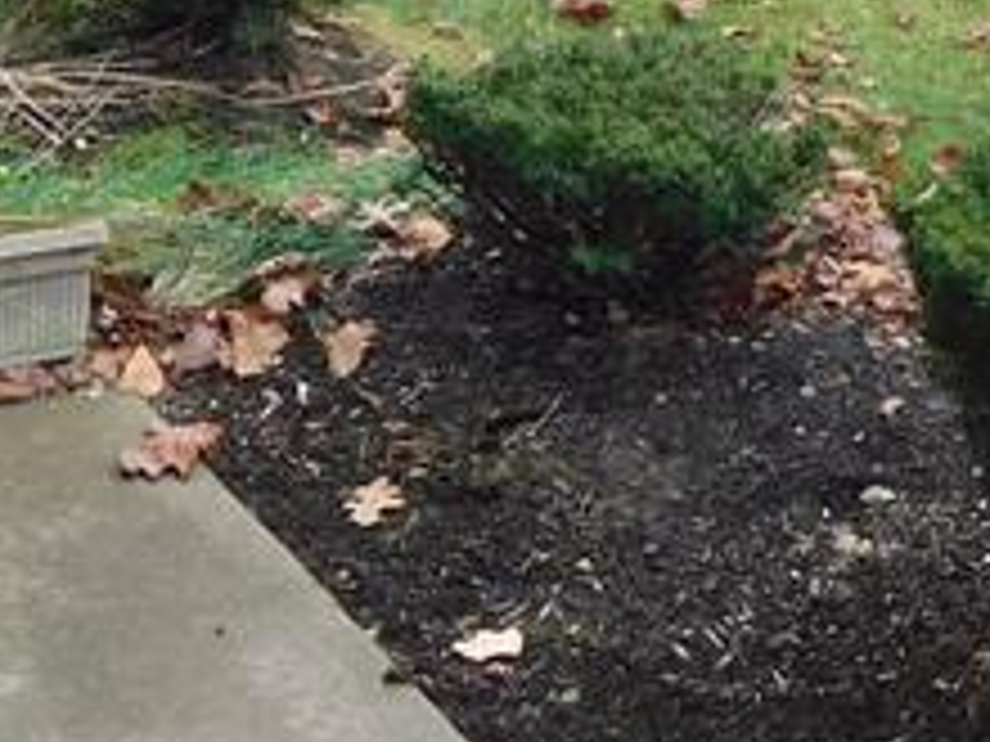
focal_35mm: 107
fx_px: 3060
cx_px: 680
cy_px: -450
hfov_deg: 18.3
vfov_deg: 12.9
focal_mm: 4
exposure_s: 1/160
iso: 125
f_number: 3
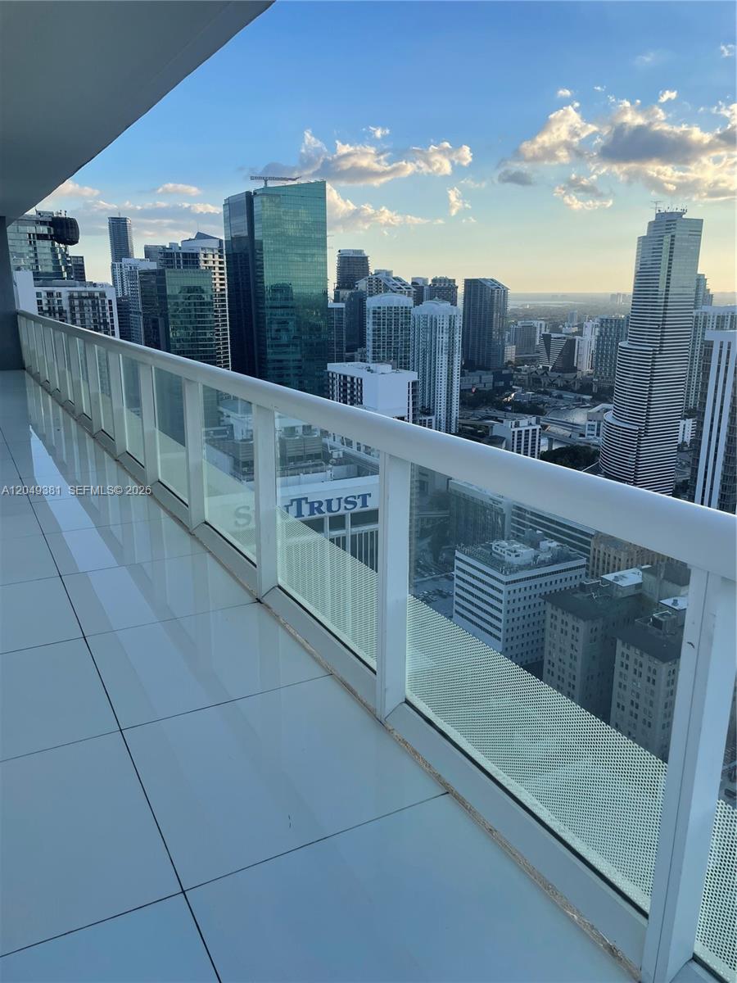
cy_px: 492
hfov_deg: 53.1
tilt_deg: -14.5
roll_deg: +0.1
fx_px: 738
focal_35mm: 26
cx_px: 368
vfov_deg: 67.3
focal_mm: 4.2
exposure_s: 1/1642
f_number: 1.6
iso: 32
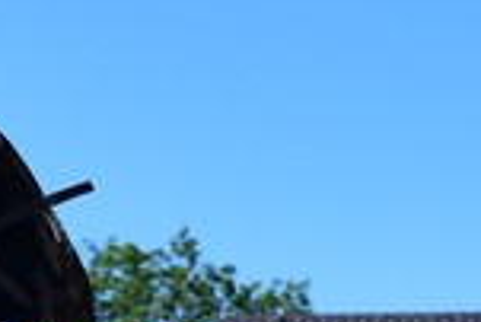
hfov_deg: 9.1
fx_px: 2996
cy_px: 362
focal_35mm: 224
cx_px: 32
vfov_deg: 6.1
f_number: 3.8
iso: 140
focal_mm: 22
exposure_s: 1/1250
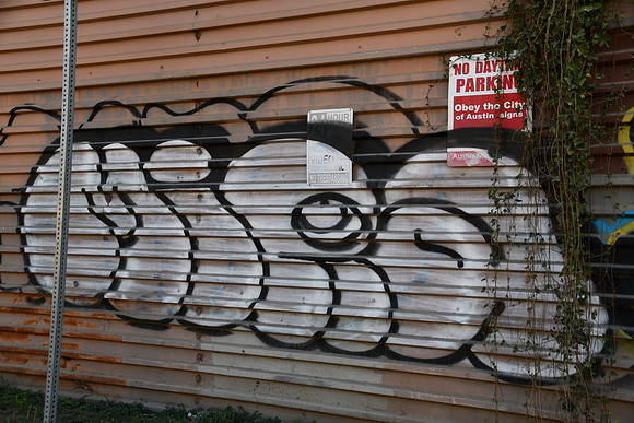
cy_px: 212
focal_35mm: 46
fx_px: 810
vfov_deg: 29.3
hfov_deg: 42.7
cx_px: 317
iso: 200
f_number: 5.6
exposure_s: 1/250
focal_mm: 31
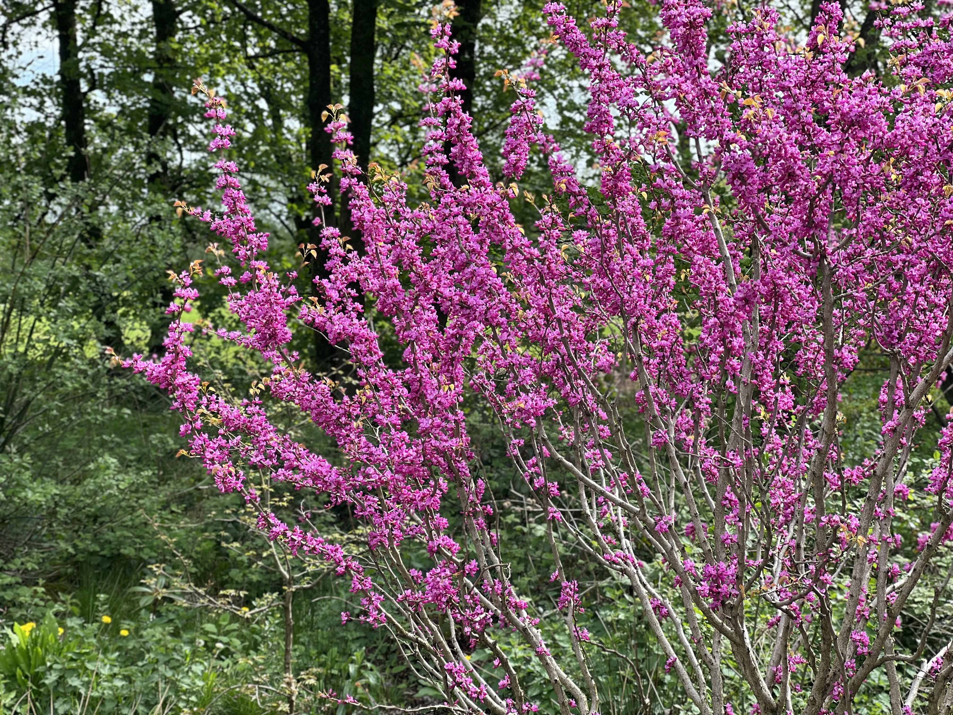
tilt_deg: -2.3
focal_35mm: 77
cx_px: 476
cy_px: 358
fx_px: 2120
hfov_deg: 25.3
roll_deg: -1.7
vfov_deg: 19.1
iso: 25
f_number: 2.8
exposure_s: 1/169
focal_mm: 9
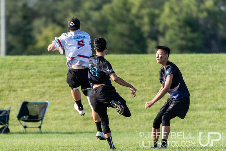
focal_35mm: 923
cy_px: 104
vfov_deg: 1.5
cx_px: 53
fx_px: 5795
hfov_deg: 2.2
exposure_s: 1/1000
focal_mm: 400
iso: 500
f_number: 4
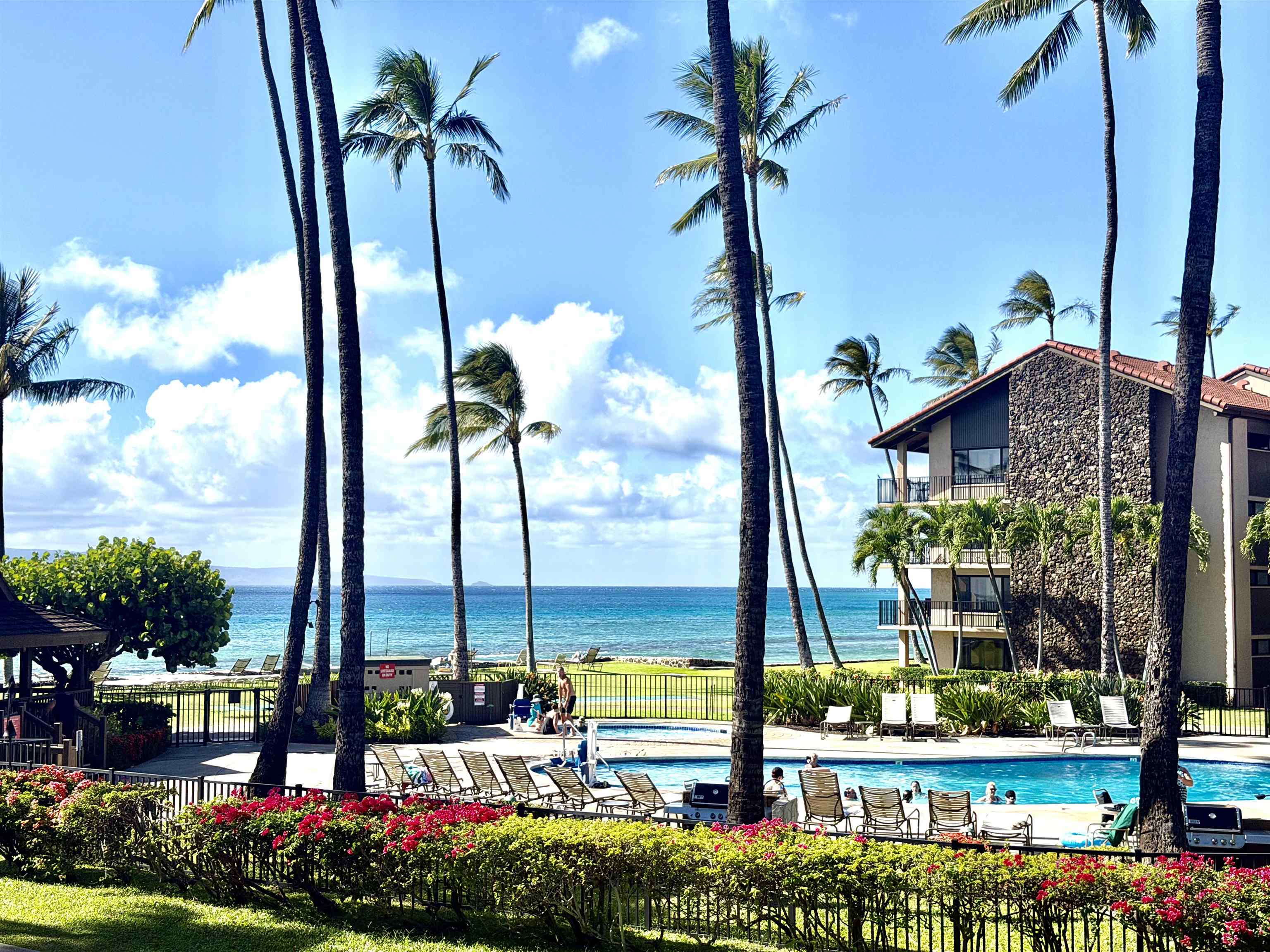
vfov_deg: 30.3
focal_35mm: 48
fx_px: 1761
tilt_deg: +3.7
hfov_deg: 39.7
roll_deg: -0.4
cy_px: 476
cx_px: 635
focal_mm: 6.76
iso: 64
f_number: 1.78
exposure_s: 1/6536
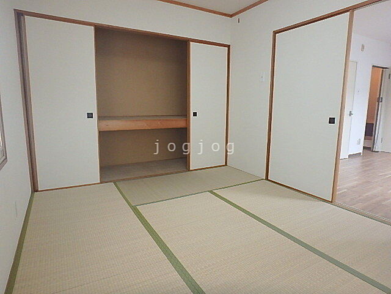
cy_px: 147
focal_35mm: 21
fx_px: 237
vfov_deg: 63.4
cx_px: 196
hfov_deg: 79.0
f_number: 3.5
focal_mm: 3.7
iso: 200
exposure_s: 1/40
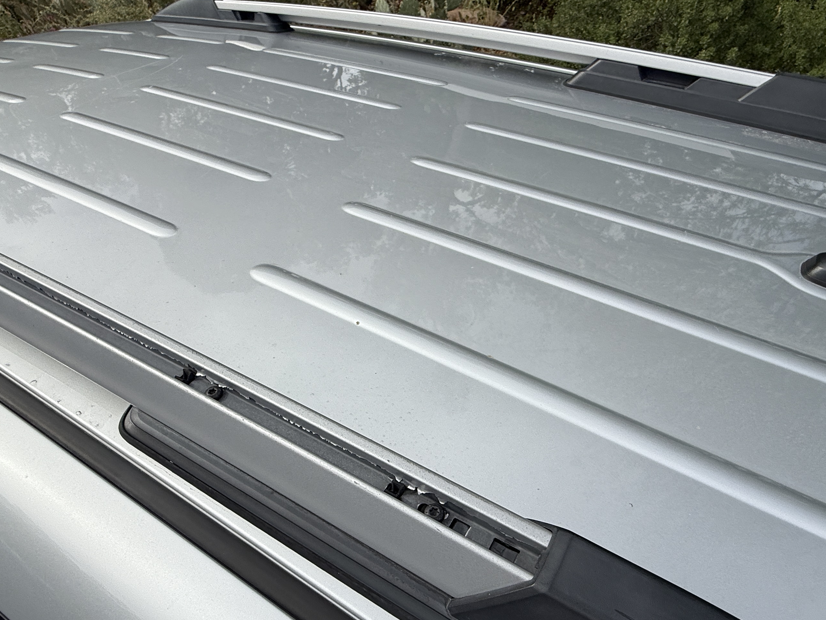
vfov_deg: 60.7
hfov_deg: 76.3
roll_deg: +3.0
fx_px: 525
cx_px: 441
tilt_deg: -44.9
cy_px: 360
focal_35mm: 22
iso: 50
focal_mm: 2.22
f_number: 2.2
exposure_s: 1/2320
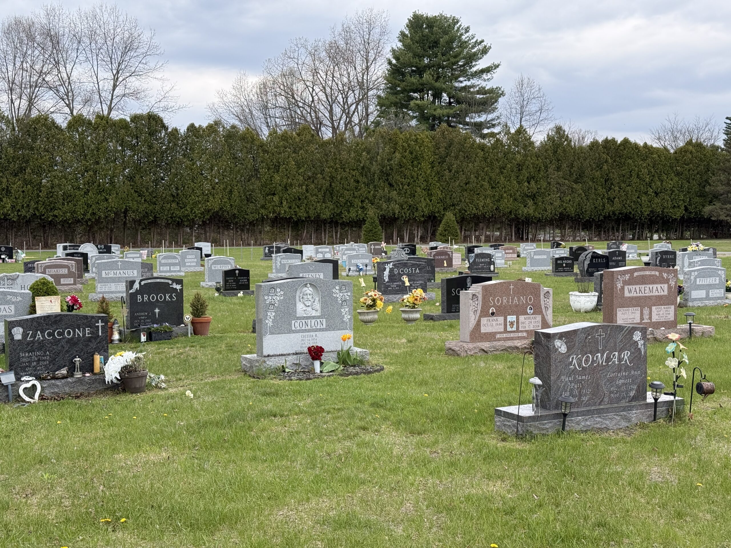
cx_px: 366
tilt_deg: -2.7
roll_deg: +0.9
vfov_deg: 30.3
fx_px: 1014
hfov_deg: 39.7
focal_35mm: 48
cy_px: 274
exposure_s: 1/1980
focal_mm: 6.76
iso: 80
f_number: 1.78
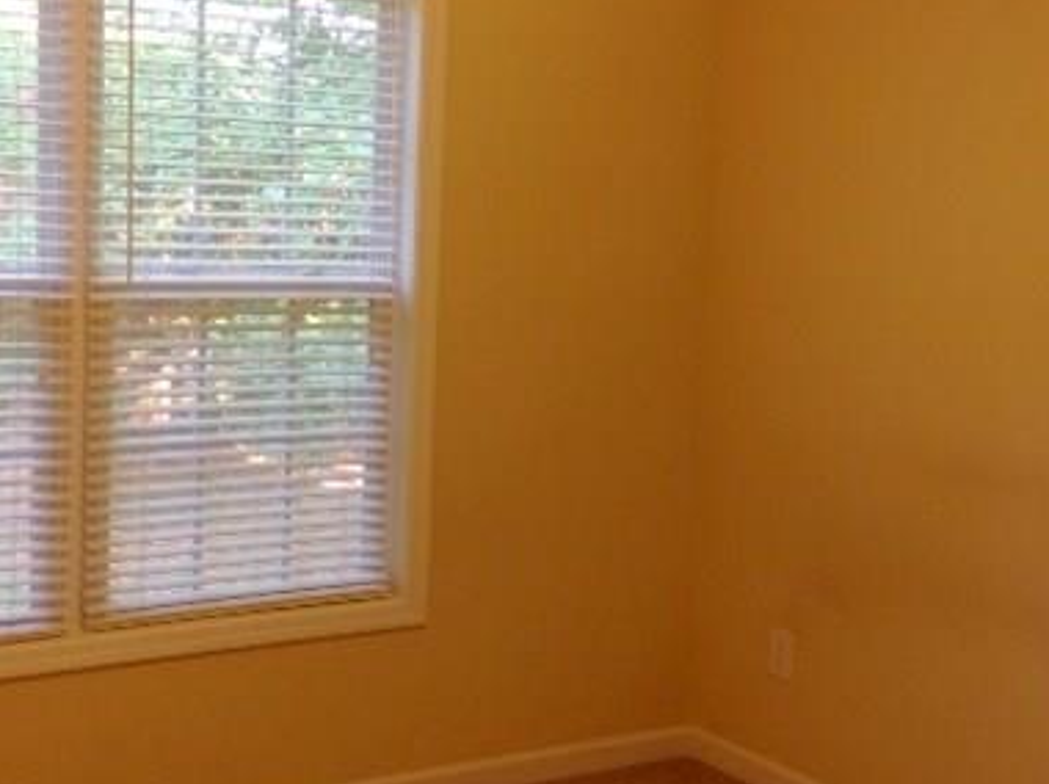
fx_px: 1786
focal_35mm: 59
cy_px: 362
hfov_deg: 32.7
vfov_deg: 24.8
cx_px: 480
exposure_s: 1/17
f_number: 2.4
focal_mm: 4.28
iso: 50
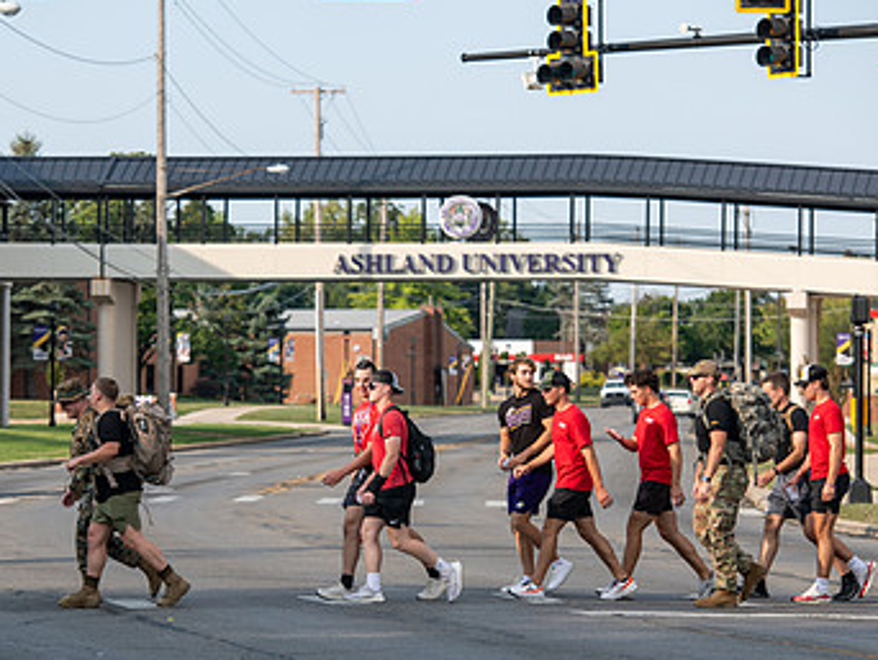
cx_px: 326
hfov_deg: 9.3
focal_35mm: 212
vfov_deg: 7.0
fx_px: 5381
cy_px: 453
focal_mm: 130
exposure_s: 1/500
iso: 80
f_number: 4.5
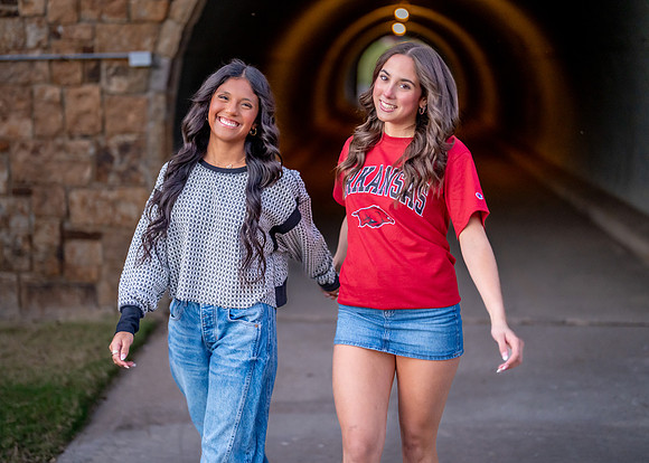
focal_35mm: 56
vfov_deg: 25.4
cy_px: 220
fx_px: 1028
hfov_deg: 35.0
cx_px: 291
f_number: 1.2
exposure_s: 1/320
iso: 1600
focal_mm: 50
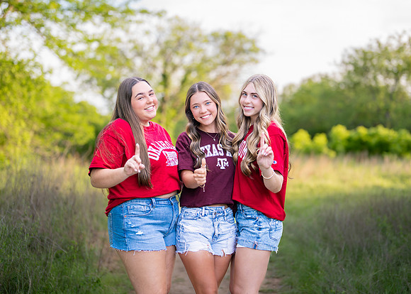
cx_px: 209
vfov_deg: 23.3
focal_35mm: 61
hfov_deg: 32.3
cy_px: 127
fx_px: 710
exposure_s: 1/1250
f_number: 1.2
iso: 250
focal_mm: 50
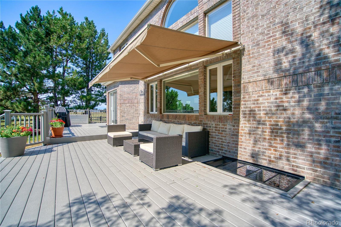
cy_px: 114
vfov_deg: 73.7
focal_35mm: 16
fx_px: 152
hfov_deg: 96.7
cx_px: 170
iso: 500
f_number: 4
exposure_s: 1/3200
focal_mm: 16
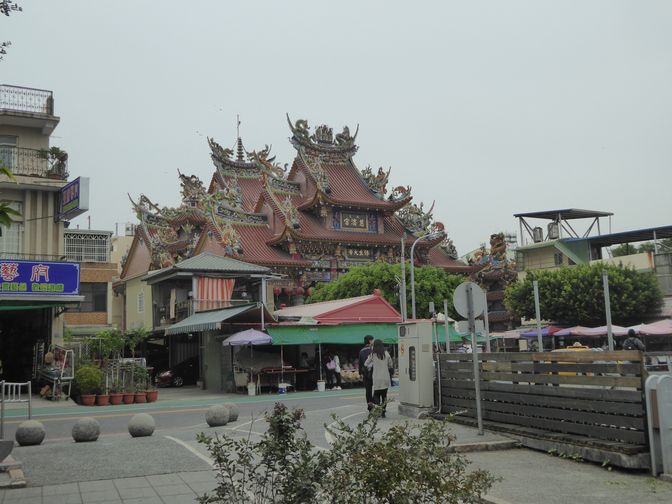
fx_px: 757
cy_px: 252
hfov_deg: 47.9
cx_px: 336
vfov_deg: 36.8
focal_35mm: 39
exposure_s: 1/400
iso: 200
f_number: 3.7
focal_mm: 6.7
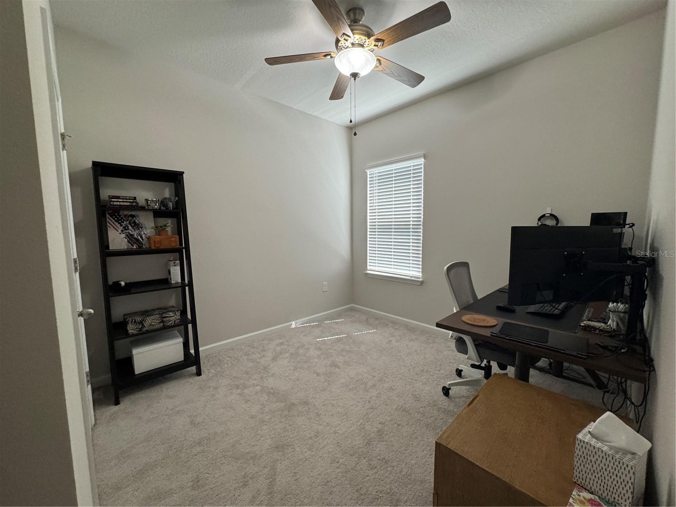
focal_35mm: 14
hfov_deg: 102.1
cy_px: 254
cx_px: 338
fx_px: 273
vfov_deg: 85.7
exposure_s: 1/120
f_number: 2.2
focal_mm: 2.22
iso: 250
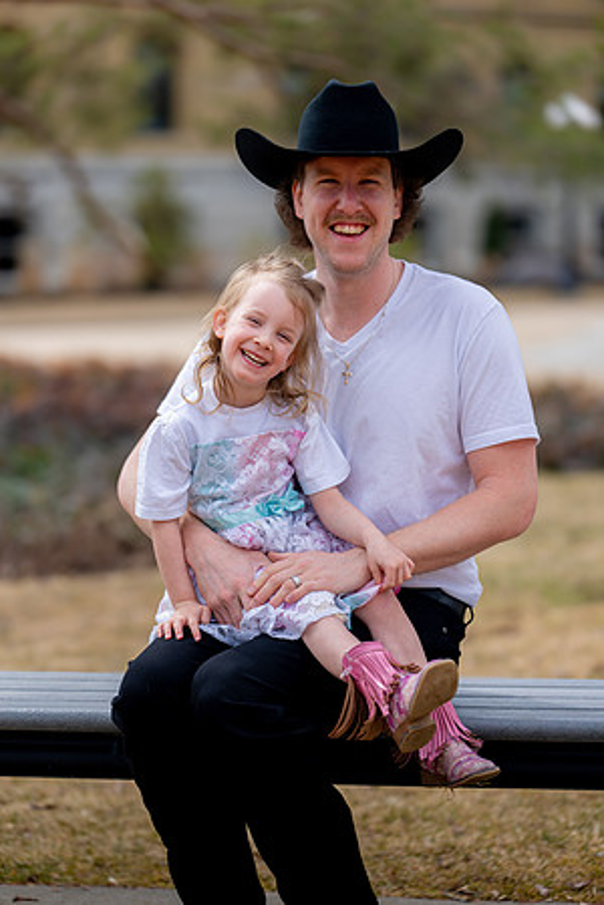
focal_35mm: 90
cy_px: 452
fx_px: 2265
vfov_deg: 22.6
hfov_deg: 15.2
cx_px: 302
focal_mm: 90
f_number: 2
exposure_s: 1/2500
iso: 100
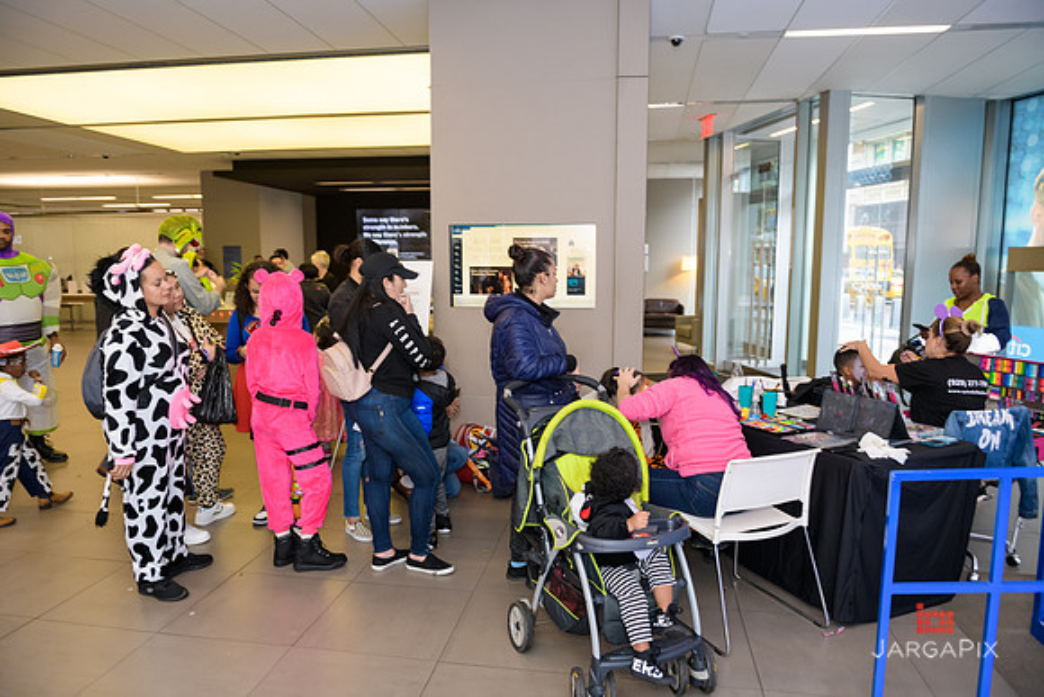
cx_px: 522
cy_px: 348
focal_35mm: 24
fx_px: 696
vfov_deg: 53.2
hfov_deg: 73.7
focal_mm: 24
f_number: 3.2
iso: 800
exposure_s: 1/125
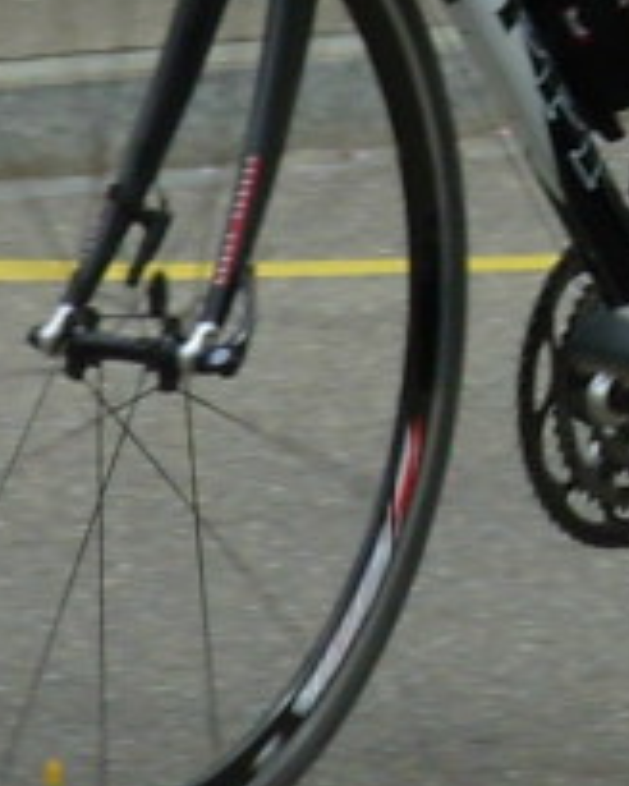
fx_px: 16103
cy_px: -475
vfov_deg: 2.8
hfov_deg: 2.2
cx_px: 717
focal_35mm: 692
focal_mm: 23.5
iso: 50
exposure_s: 1/395
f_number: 4.5
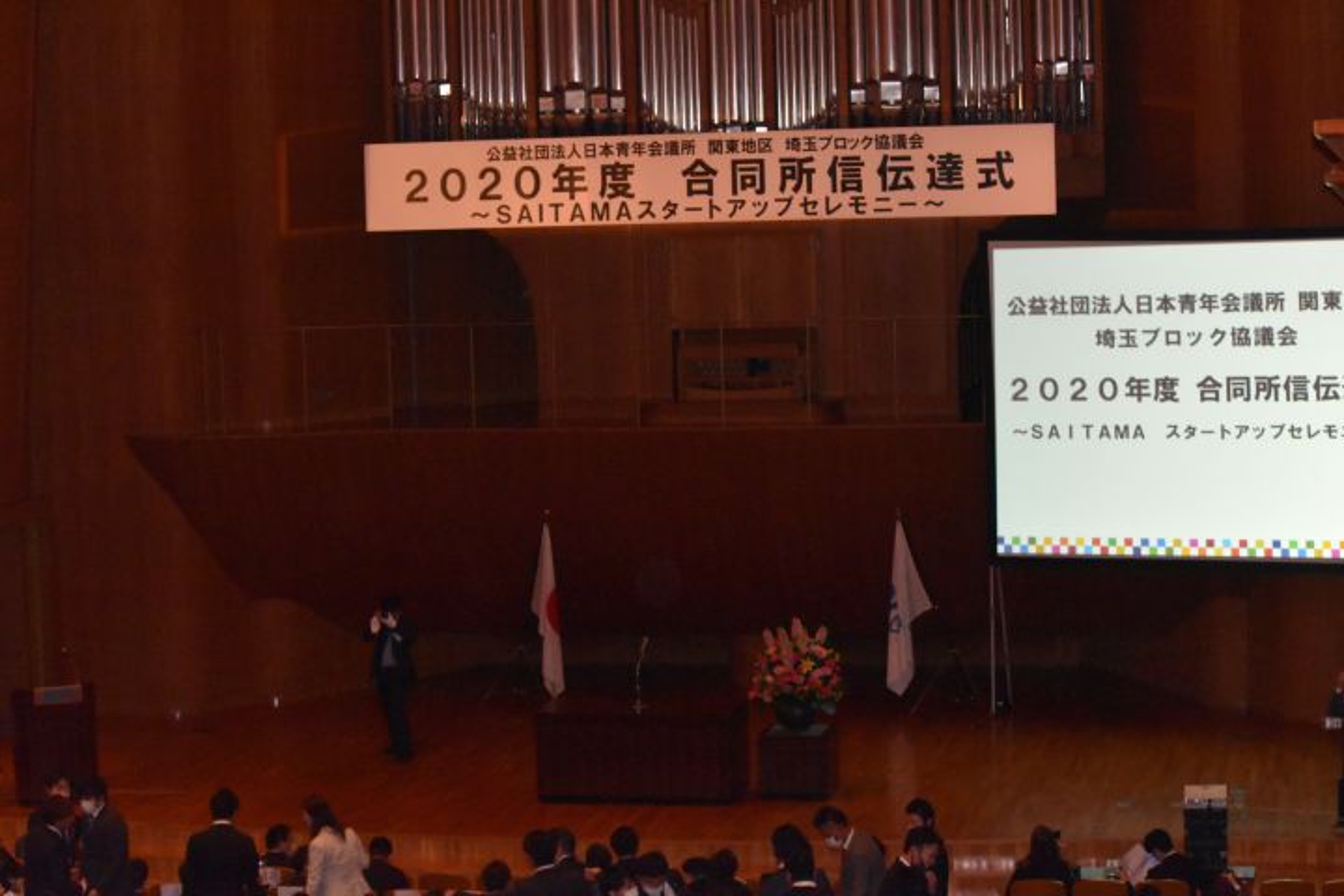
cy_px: 448
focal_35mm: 82
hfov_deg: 24.6
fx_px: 3080
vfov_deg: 16.6
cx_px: 672
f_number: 4.5
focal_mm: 55
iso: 6400
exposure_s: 1/60
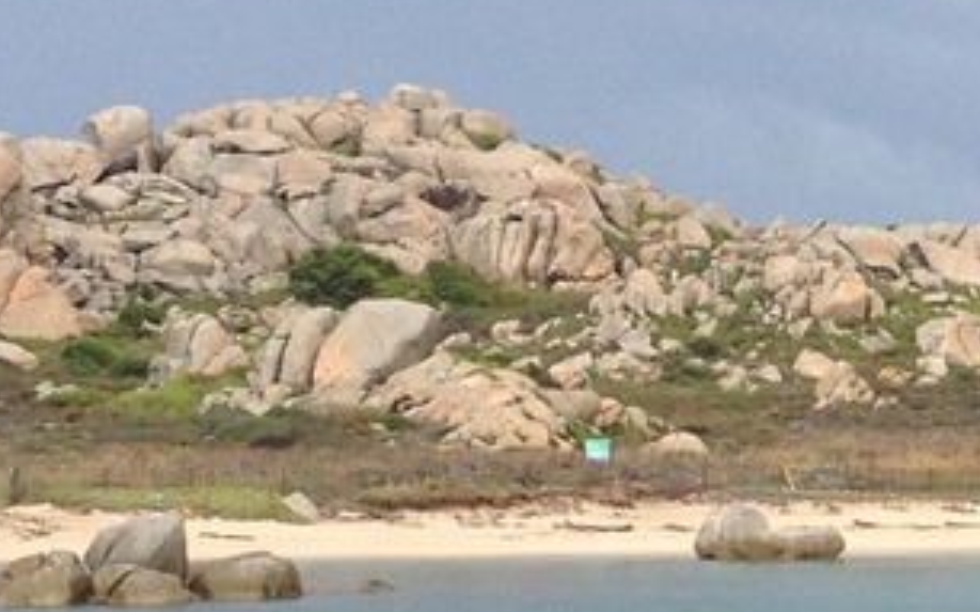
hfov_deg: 10.7
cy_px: 391
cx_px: 1086
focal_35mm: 194
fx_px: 5179
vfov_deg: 6.8
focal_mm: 4.28
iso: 64
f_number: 2.4
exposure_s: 1/383
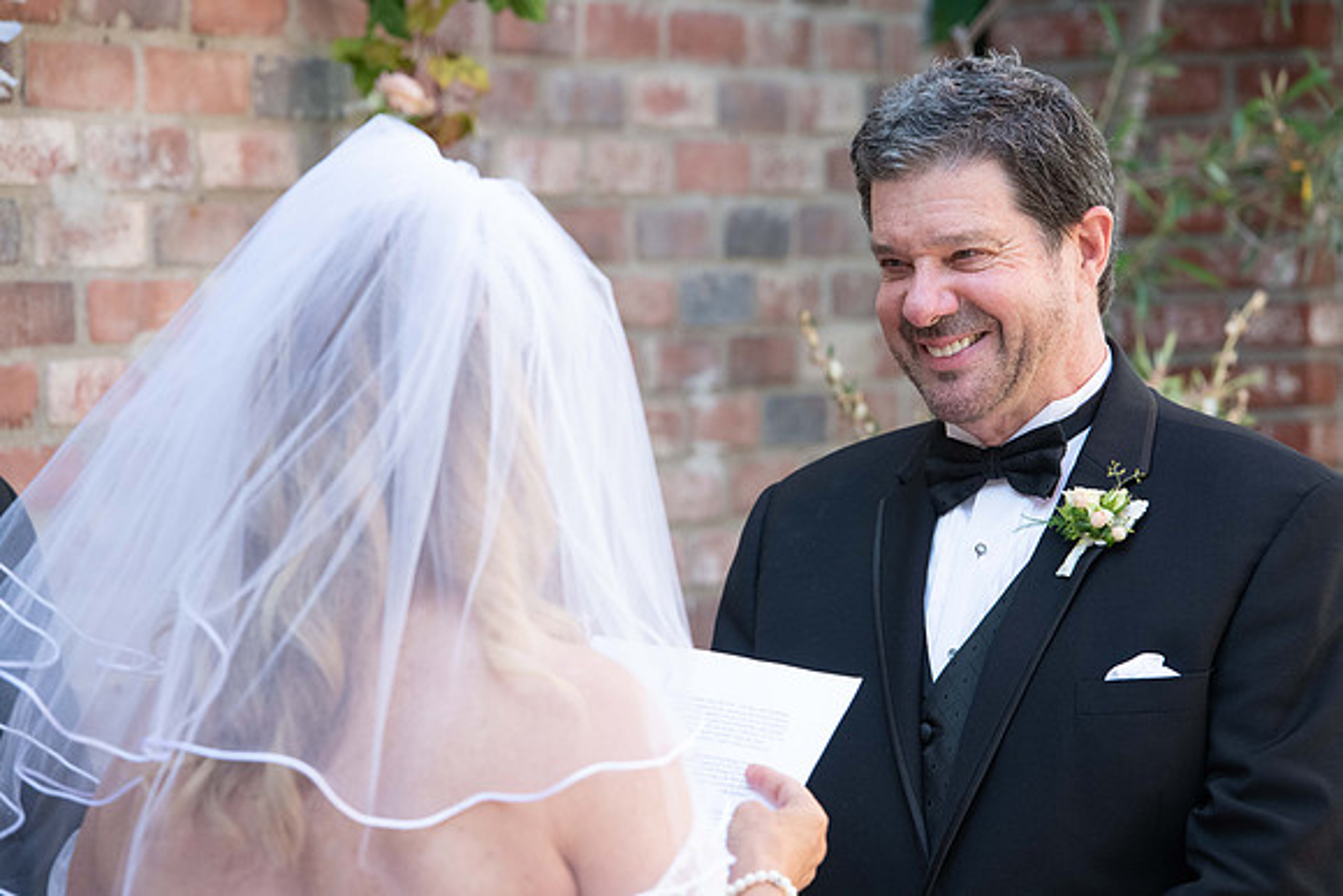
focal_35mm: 160
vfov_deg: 8.6
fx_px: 5970
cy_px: 448
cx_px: 672
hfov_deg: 12.8
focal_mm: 160
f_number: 5.6
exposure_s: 1/640
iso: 1250
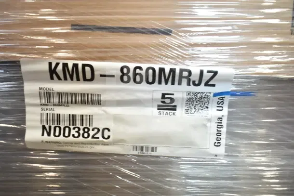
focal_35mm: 33
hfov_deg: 57.2
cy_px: 98
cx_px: 147
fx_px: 270
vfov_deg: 40.0
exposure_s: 1/30
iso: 280
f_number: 3.8
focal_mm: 22
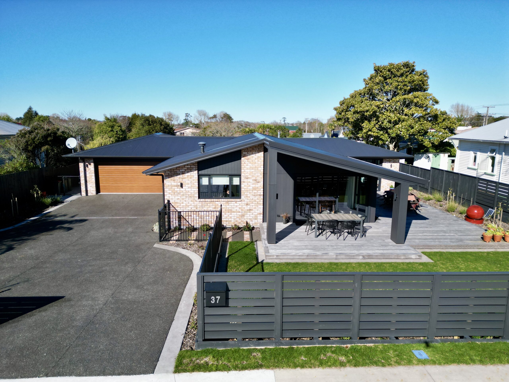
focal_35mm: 24
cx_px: 254
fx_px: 353
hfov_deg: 71.6
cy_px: 191
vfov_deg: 56.8
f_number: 1.7
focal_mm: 6.72
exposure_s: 1/3000
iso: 150
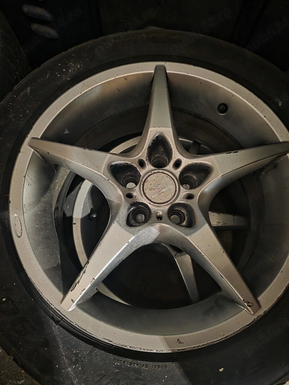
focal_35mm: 23
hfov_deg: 58.9
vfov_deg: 73.9
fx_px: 256
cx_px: 144
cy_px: 192
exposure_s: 1/20
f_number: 1.7
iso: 1600
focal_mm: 6.3
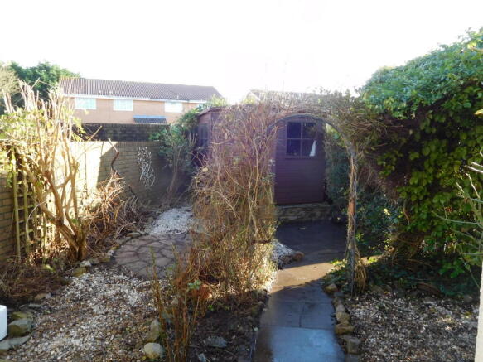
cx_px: 242
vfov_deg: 54.9
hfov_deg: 69.4
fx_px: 349
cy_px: 181
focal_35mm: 25
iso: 125
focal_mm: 4.5
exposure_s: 1/100
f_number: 3.4
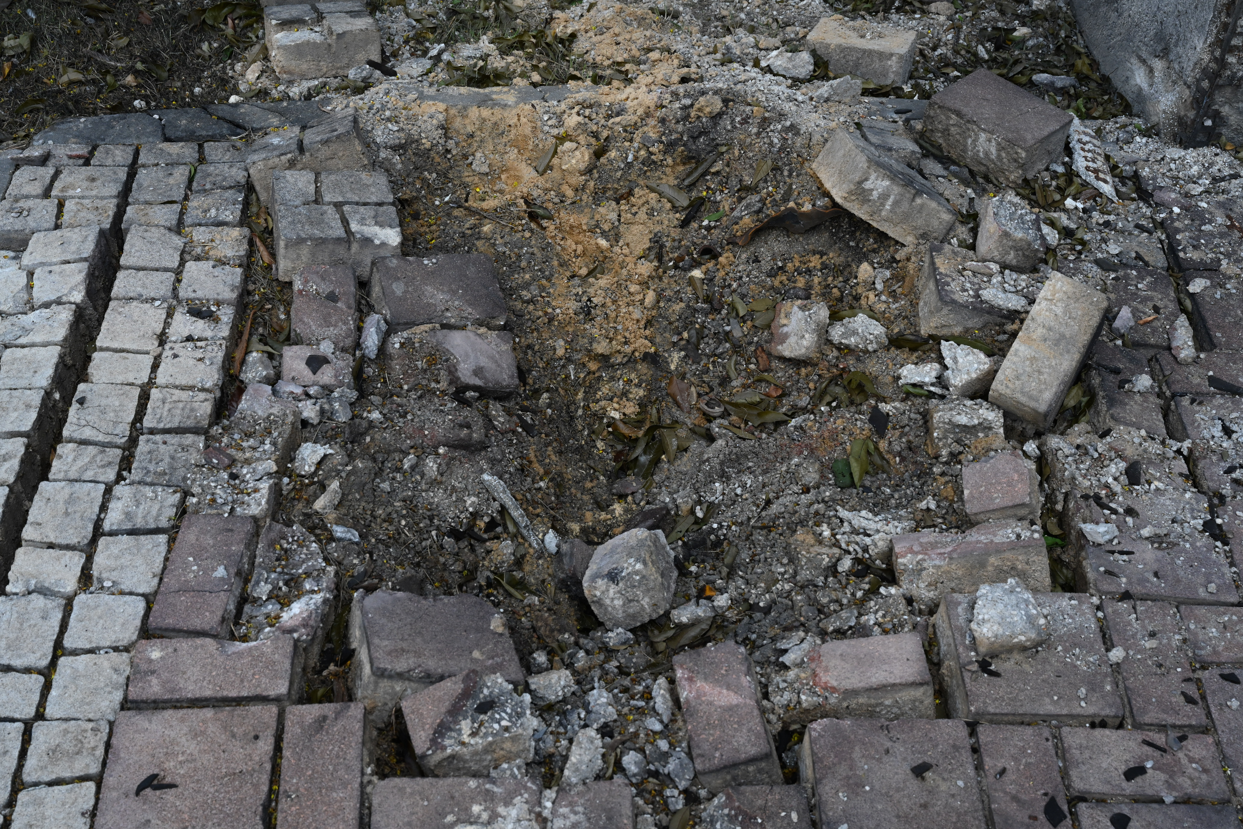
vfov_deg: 28.6
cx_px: 622
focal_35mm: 47
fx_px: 1623
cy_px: 414
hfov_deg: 41.9
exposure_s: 1/200
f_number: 11
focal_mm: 47
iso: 640
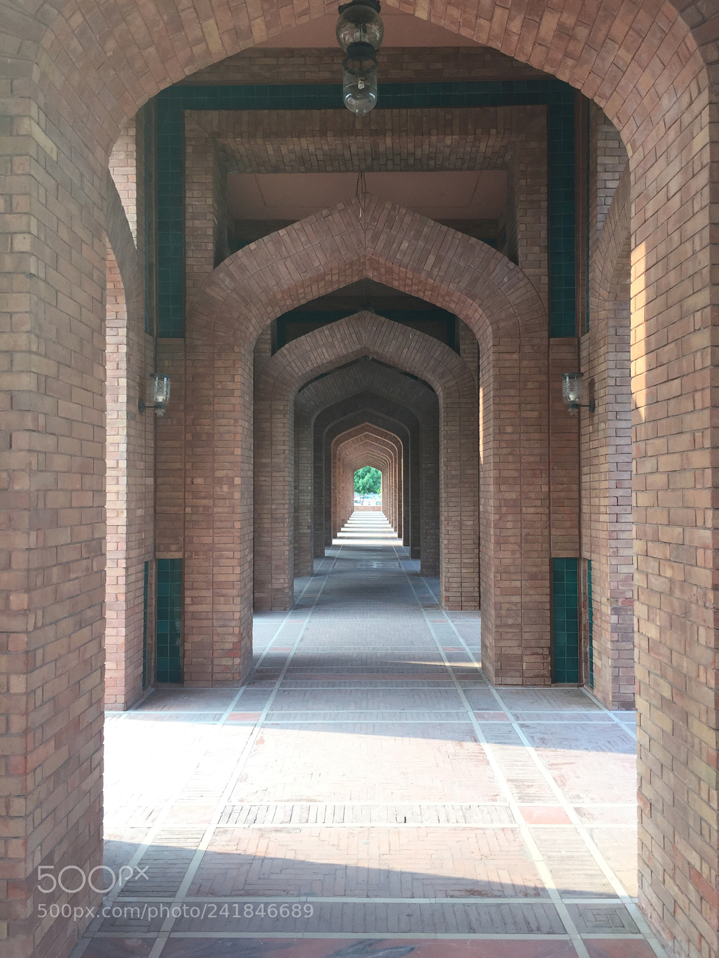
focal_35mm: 29
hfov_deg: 48.2
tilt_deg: +0.3
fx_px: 803
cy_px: 479
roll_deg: +0.0
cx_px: 360
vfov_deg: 61.7
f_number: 2.2
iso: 32
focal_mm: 4.15
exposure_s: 1/123
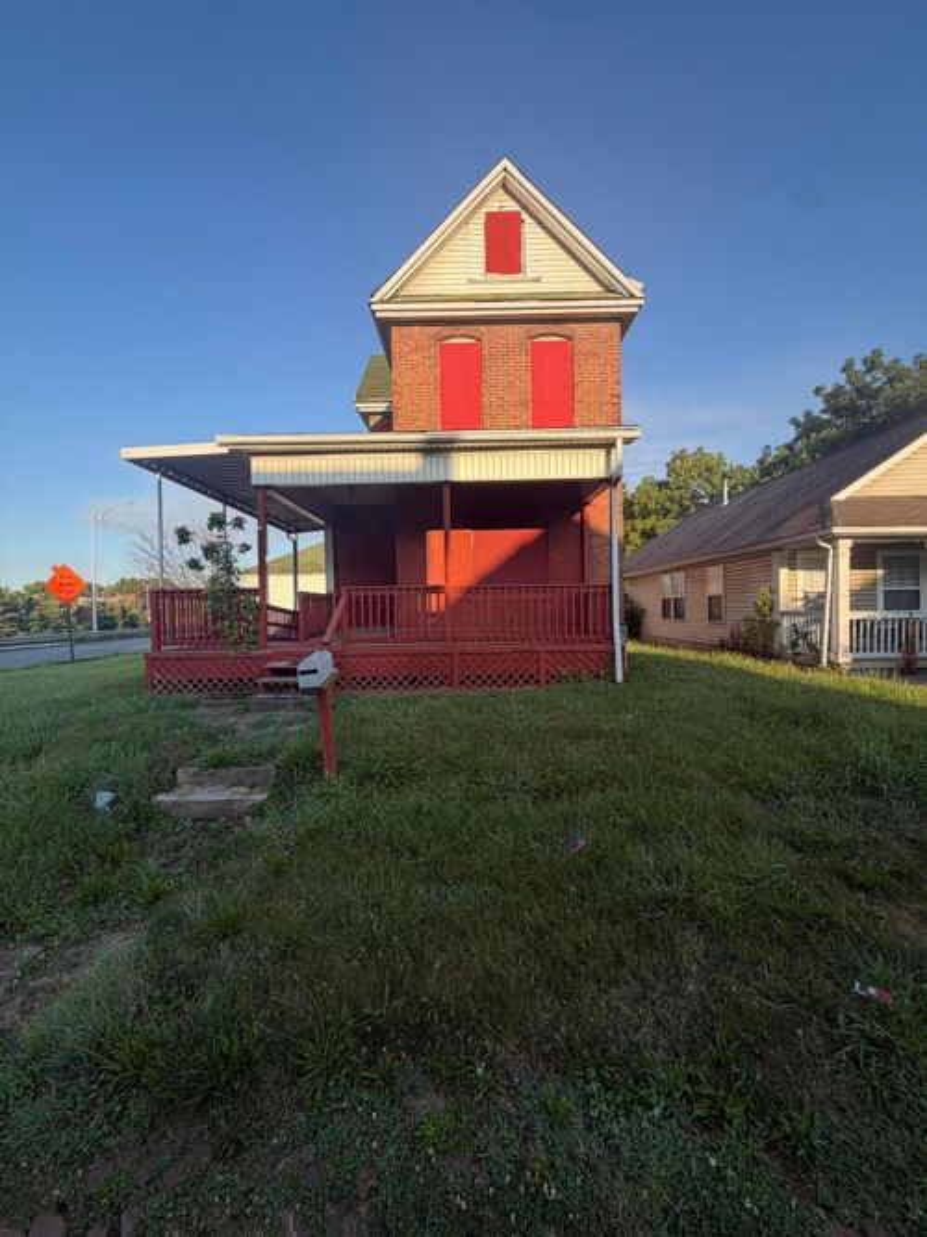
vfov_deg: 102.1
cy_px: 618
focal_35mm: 14
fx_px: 500
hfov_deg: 85.7
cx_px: 464
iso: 40
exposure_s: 1/522
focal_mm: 2.22
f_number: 2.2
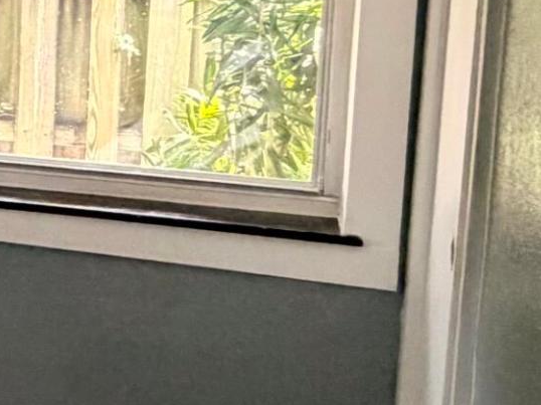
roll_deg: +0.8
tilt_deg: -5.6
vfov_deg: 19.4
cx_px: -680
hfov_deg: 16.1
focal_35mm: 75
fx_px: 1172
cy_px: 61
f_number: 2.2
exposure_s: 1/60
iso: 500
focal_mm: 2.22
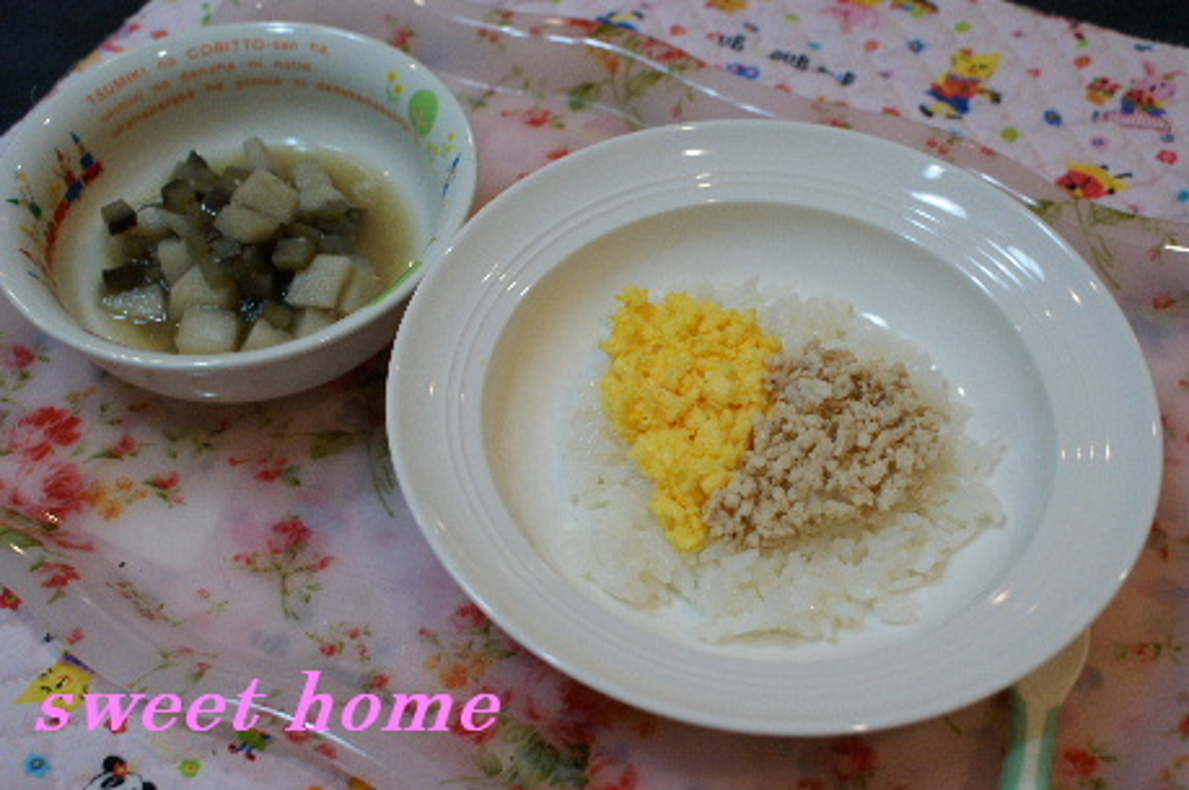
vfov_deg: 31.8
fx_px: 1386
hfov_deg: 46.4
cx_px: 594
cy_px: 395
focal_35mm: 42
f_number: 4.5
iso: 400
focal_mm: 28
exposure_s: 1/40
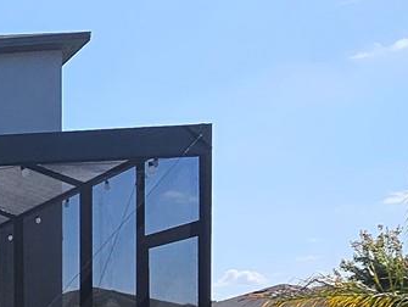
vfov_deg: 21.6
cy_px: 390
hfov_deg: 20.5
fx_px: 732
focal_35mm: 62
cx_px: -347
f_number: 2.2
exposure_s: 1/1414
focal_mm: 1.7
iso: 32
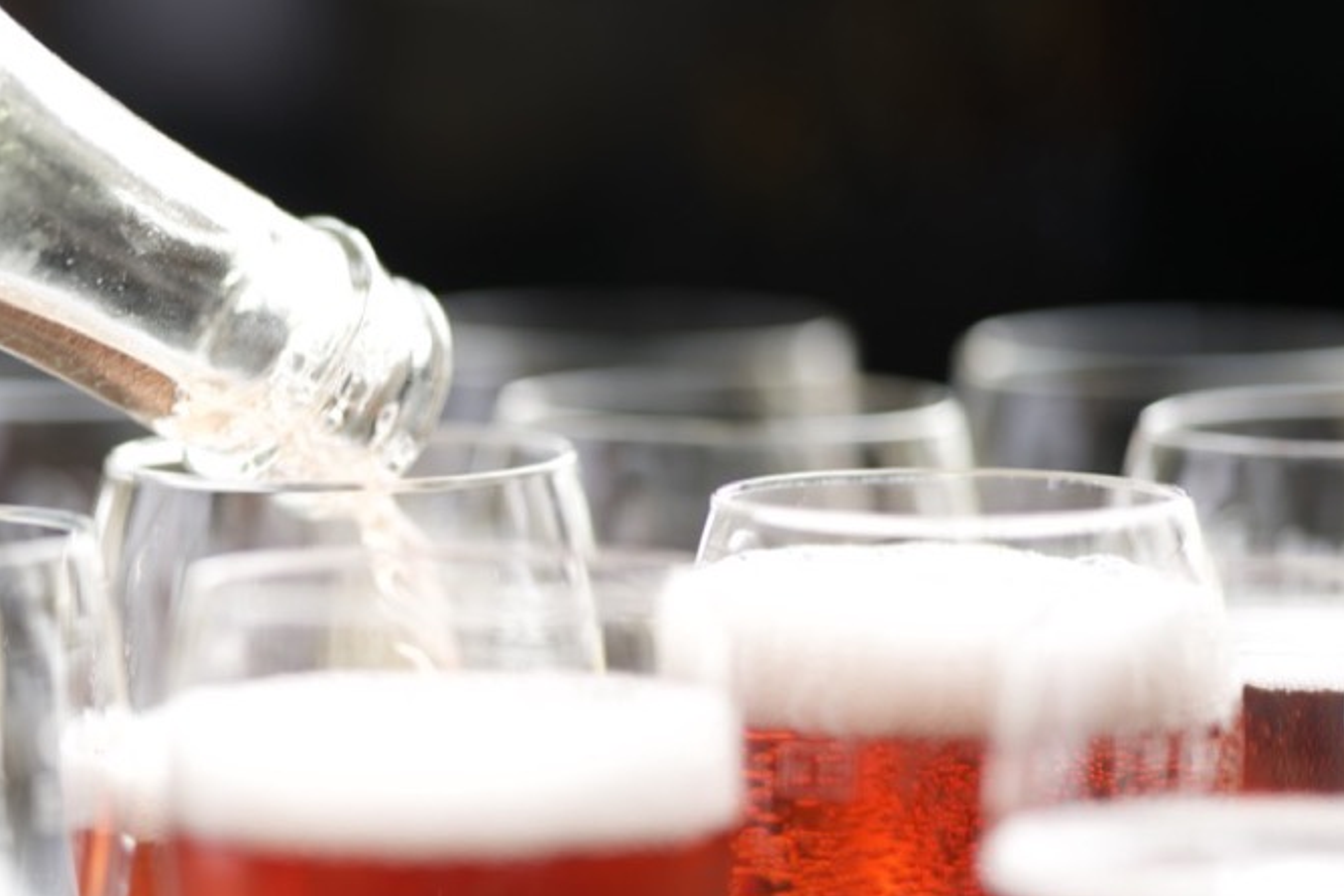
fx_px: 11348
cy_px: 439
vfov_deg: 4.5
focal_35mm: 304
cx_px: 250
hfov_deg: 6.8
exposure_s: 1/100
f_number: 1.8
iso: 100
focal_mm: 135
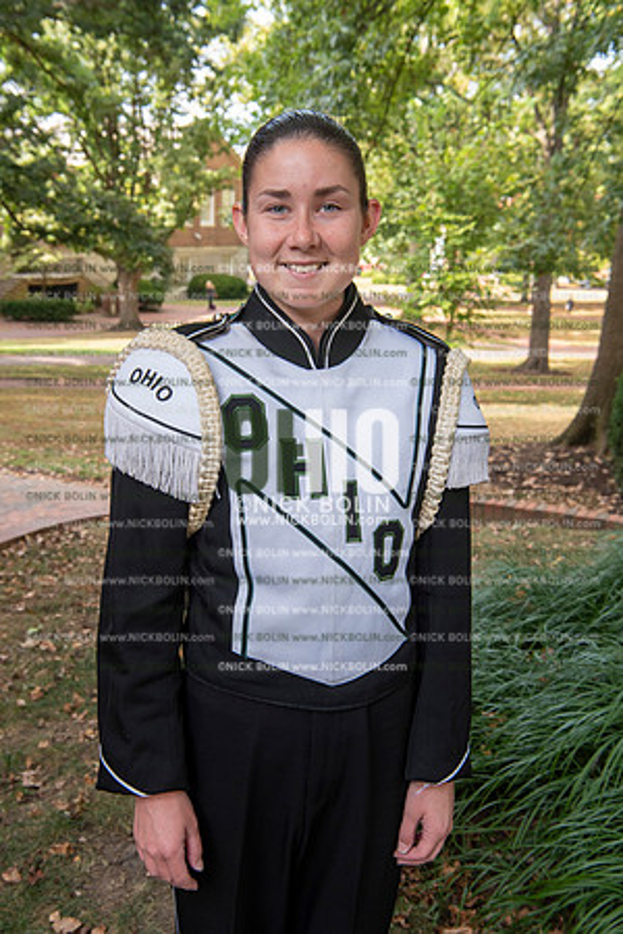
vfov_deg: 48.5
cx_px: 312
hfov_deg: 33.4
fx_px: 1038
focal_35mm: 40
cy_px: 467
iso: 500
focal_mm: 40
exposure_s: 1/100
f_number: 8
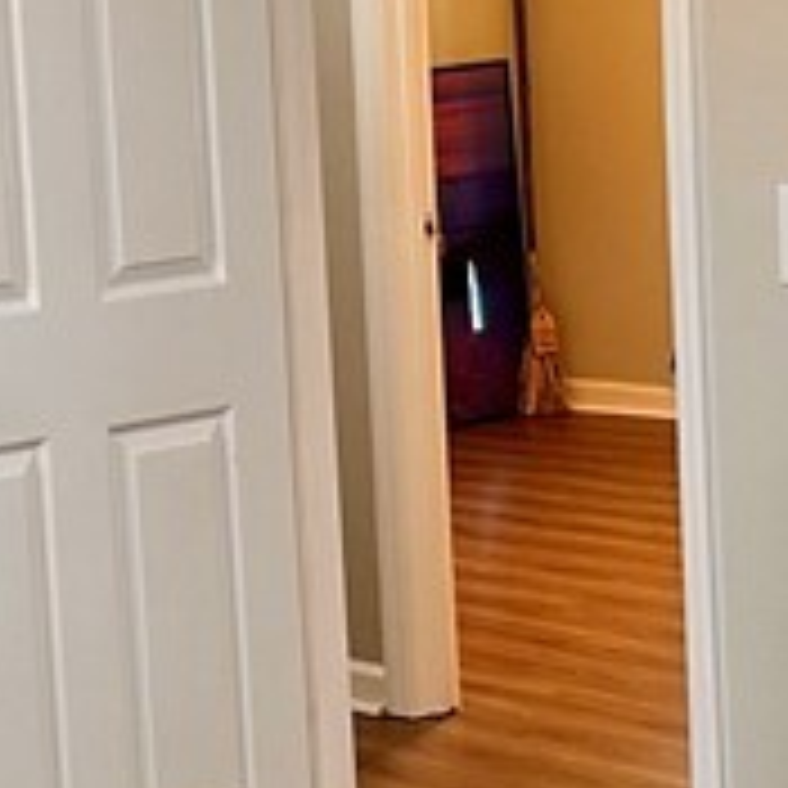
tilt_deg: -7.9
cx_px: 108
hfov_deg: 14.0
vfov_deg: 14.1
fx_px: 3194
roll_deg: +3.7
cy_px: 338
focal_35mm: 124
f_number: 1.78
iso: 200
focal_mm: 6.86
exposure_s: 1/60
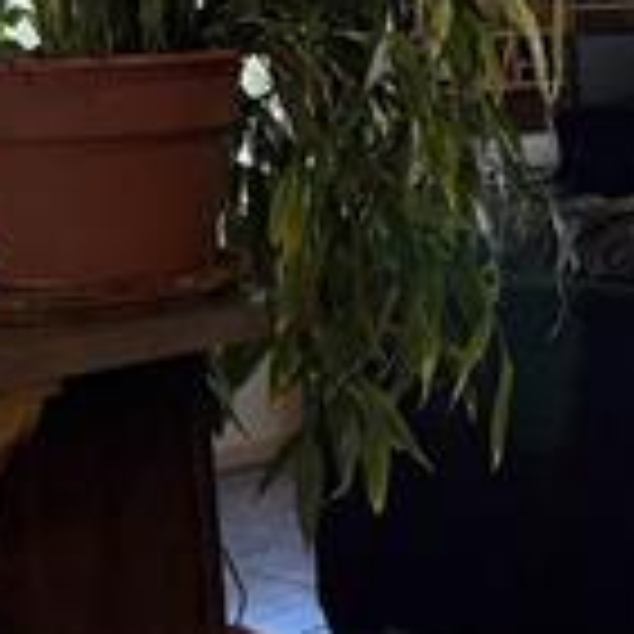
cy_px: 121
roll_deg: +2.7
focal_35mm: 96
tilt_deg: -5.4
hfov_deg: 16.8
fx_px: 1989
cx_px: 877
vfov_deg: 17.9
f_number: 1.78
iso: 200
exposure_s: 1/180
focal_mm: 6.76
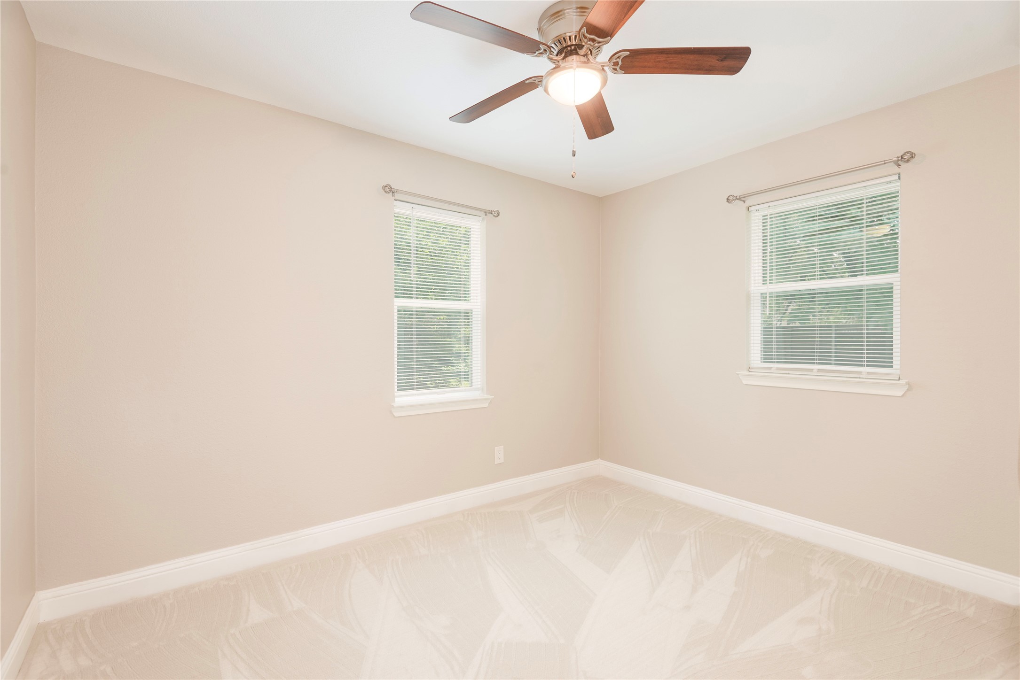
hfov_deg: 96.7
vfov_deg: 73.8
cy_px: 340
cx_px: 510
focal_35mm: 16
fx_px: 453
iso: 100
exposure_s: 1/2
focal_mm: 16
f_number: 7.1
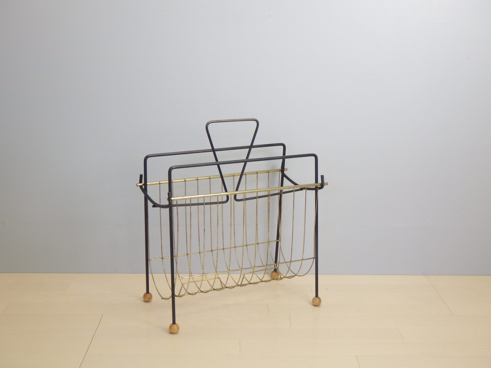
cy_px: 184
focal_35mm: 51
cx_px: 246
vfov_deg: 28.6
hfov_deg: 37.5
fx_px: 723
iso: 125
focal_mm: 9.1
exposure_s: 1/15
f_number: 4.4
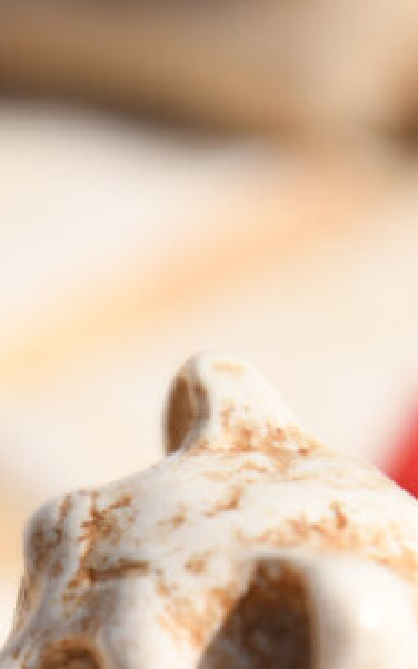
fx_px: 8334
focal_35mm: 457
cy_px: 818
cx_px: -111
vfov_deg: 4.6
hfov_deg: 2.9
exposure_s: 1/1600
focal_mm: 75
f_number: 4
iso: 100
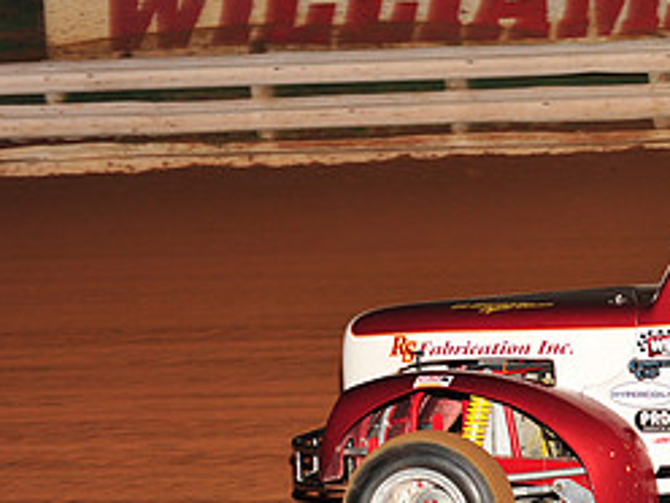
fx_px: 3484
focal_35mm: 180
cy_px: 354
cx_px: 781
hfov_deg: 10.8
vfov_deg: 8.2
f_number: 6.3
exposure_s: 1/250
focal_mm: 80
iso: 800
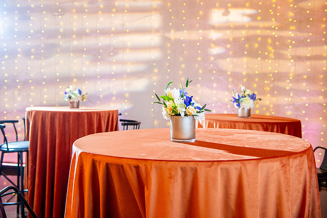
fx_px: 352
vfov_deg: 34.3
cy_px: 109
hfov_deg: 49.8
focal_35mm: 39
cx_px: 166
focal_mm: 38
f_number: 5
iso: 2500
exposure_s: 1/100
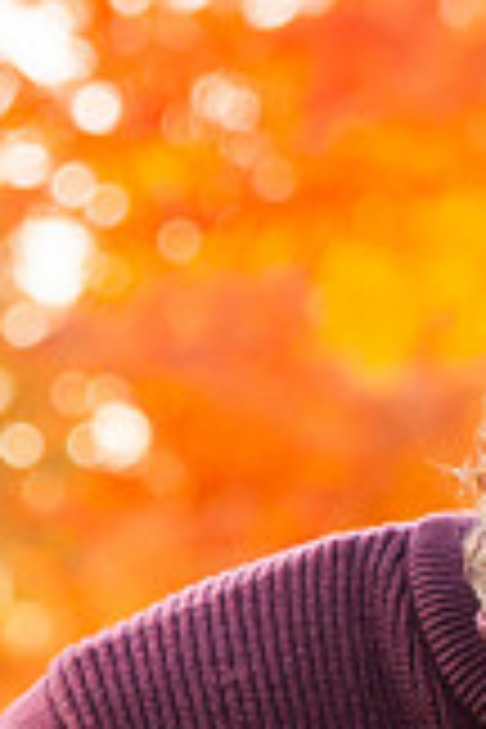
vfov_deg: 6.6
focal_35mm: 312
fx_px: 6318
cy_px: 866
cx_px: 815
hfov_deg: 4.4
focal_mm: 60
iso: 800
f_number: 3.5
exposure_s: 1/200
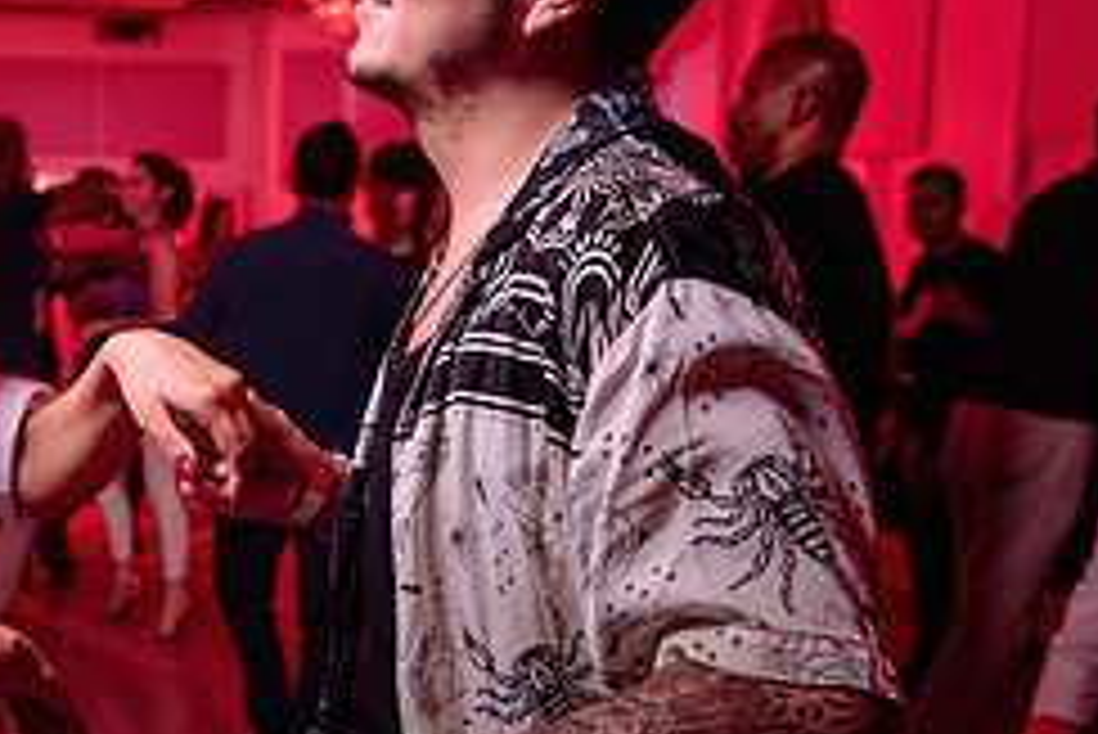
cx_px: 148
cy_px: 489
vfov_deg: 23.7
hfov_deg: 33.5
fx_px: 1739
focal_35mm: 57
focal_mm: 24
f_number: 3.2
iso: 800
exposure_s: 1/60
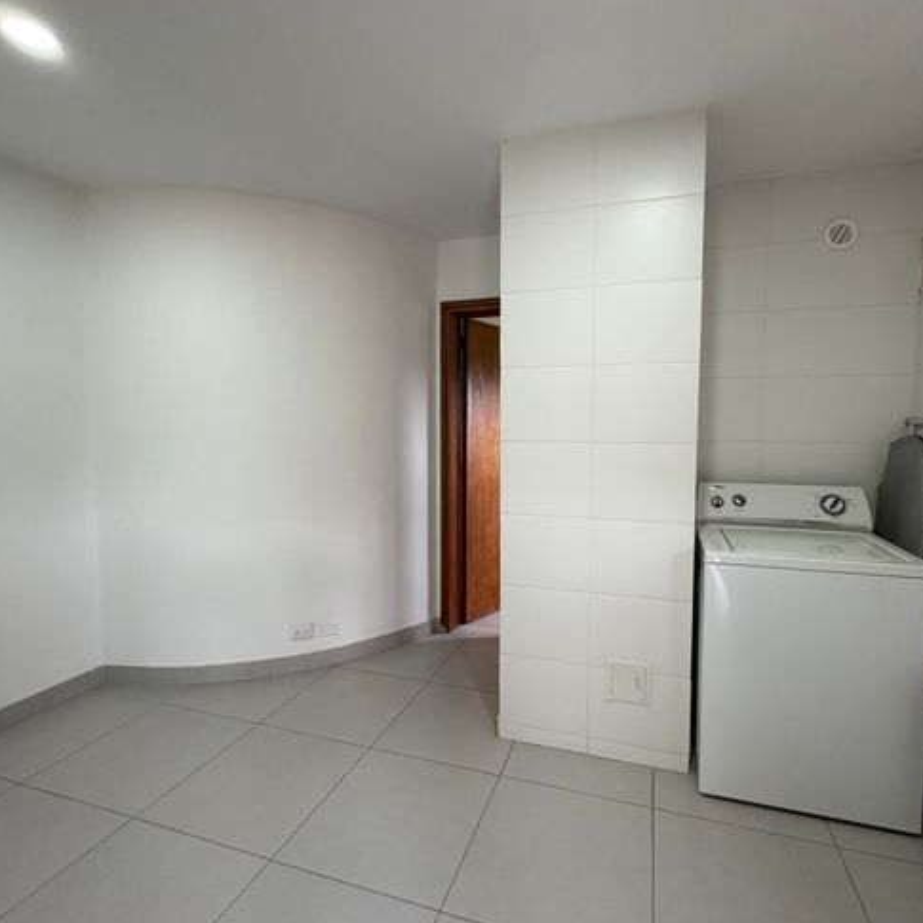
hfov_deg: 83.7
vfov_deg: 84.0
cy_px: 459
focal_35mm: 17
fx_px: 513
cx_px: 505
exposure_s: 1/70
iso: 250
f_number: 2.2
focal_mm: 2.22
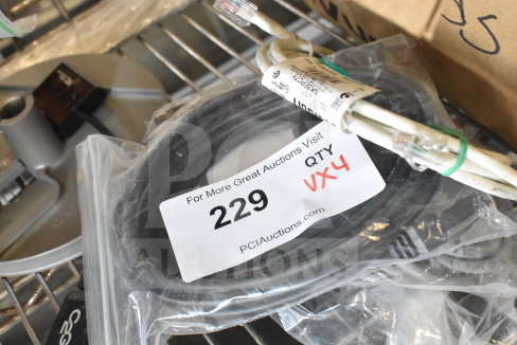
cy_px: 205
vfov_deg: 26.7
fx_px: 727
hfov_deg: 39.1
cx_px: 238
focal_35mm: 51
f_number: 7.1
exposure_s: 1/200
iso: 6400
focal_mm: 27
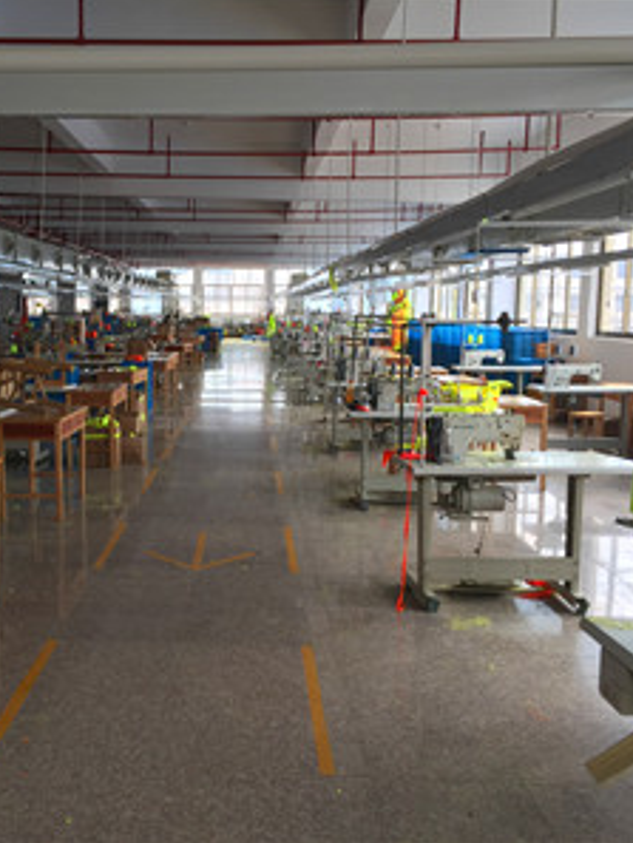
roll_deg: +0.4
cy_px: 420
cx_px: 187
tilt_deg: -6.6
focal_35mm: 39
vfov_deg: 47.8
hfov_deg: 36.3
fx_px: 950
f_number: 2.2
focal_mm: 4.15
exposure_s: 1/60
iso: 32
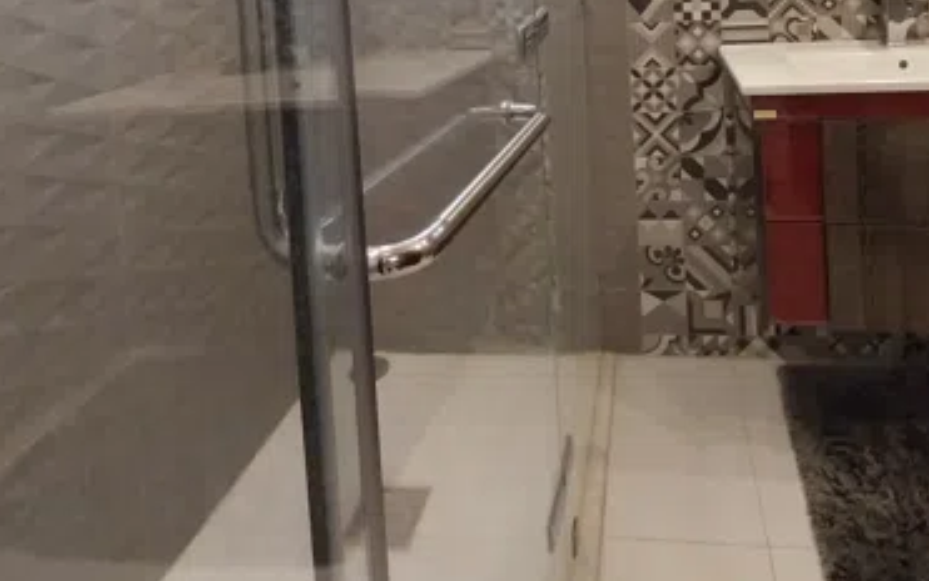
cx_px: 591
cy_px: -29
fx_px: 658
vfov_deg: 40.3
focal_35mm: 26
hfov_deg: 69.1
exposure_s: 1/25
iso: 250
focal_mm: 1.3
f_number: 2.2
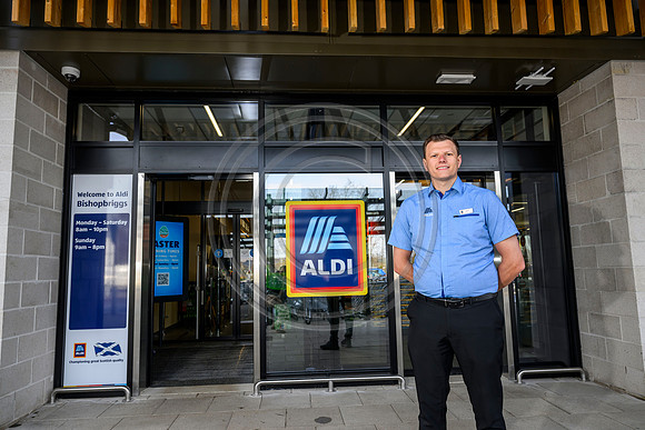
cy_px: 215
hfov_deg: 71.5
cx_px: 322
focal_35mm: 25
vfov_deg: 51.3
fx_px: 448
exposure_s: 1/160
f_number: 6.3
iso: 500
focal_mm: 25
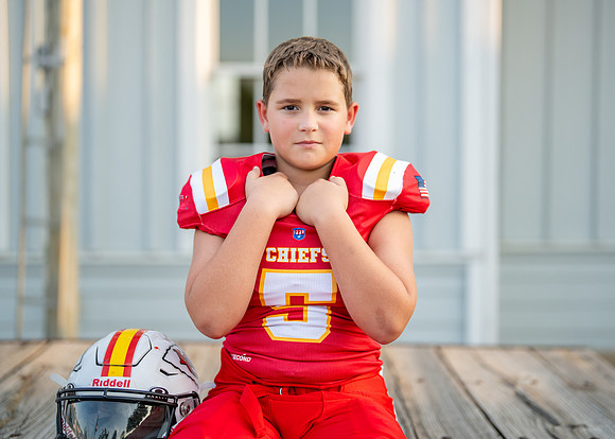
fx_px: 1001
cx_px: 320
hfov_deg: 34.2
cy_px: 208
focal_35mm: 57
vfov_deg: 24.7
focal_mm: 50
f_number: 1.2
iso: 200
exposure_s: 1/2500
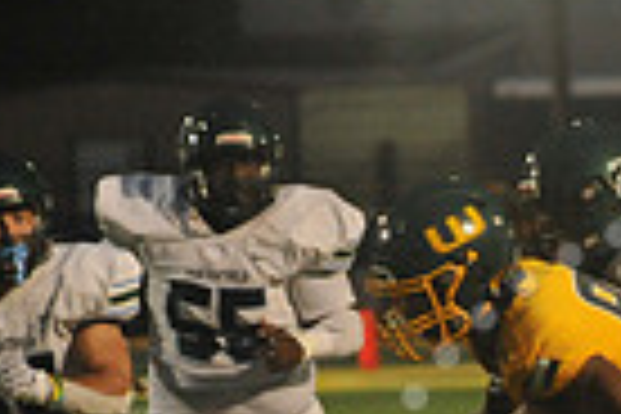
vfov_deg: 1.6
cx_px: 765
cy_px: 621
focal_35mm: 838
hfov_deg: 2.5
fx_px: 14454
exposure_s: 1/320
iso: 4000
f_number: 5
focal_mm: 200
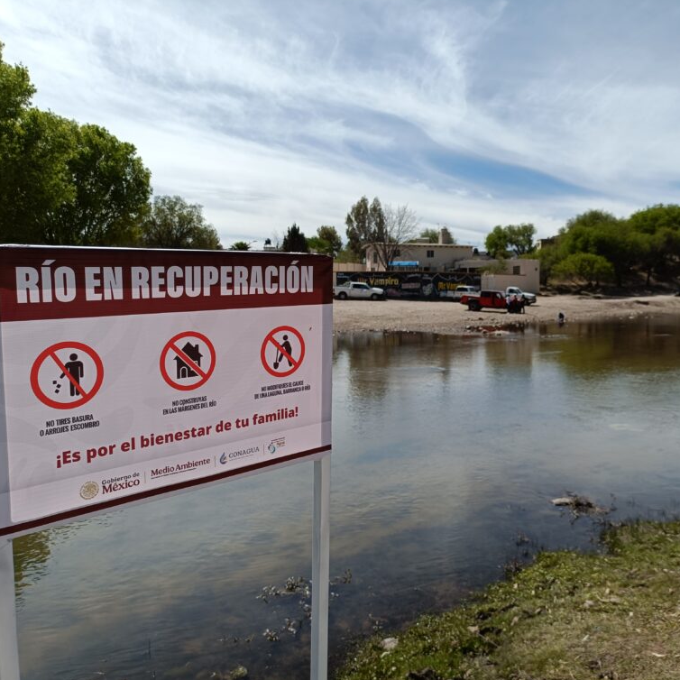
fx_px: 667
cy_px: 338
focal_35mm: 30
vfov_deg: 54.0
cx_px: 417
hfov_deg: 53.6
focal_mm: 4.7
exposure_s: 1/1117
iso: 107
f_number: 1.7
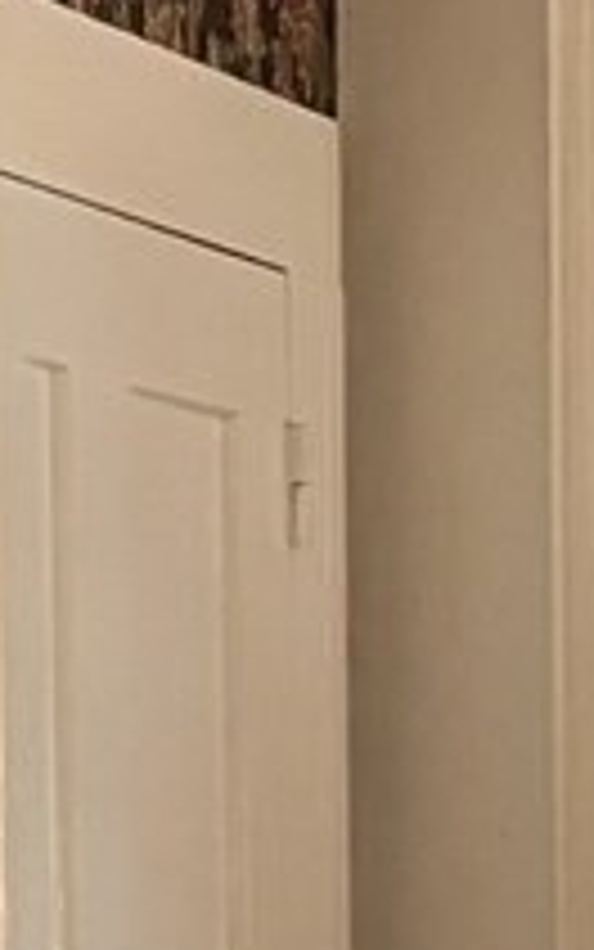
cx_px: -184
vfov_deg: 7.5
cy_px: 1882
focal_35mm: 268
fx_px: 6937
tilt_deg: -4.7
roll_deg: +1.6
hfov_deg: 4.9
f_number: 1.6
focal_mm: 5.96
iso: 400
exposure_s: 1/60
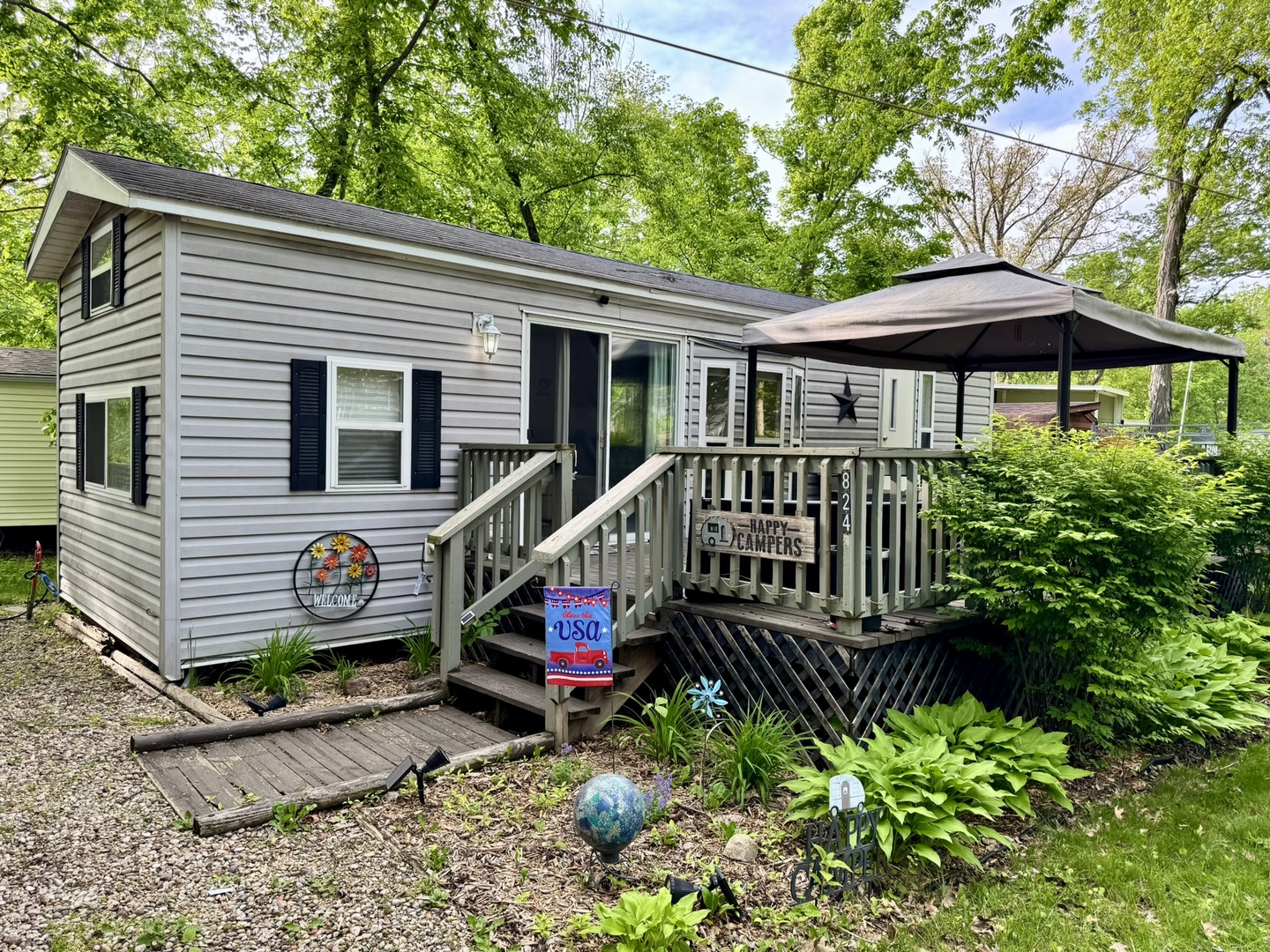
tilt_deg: -2.3
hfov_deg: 71.6
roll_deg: -0.8
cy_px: 476
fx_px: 881
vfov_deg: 56.8
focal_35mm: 24
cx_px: 635
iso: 80
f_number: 1.78
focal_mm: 6.76
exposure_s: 1/321
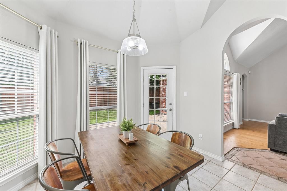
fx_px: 112
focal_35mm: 14
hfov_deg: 104.3
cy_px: 96
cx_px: 144
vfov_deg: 81.2
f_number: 8
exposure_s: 1/80
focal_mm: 14
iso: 400
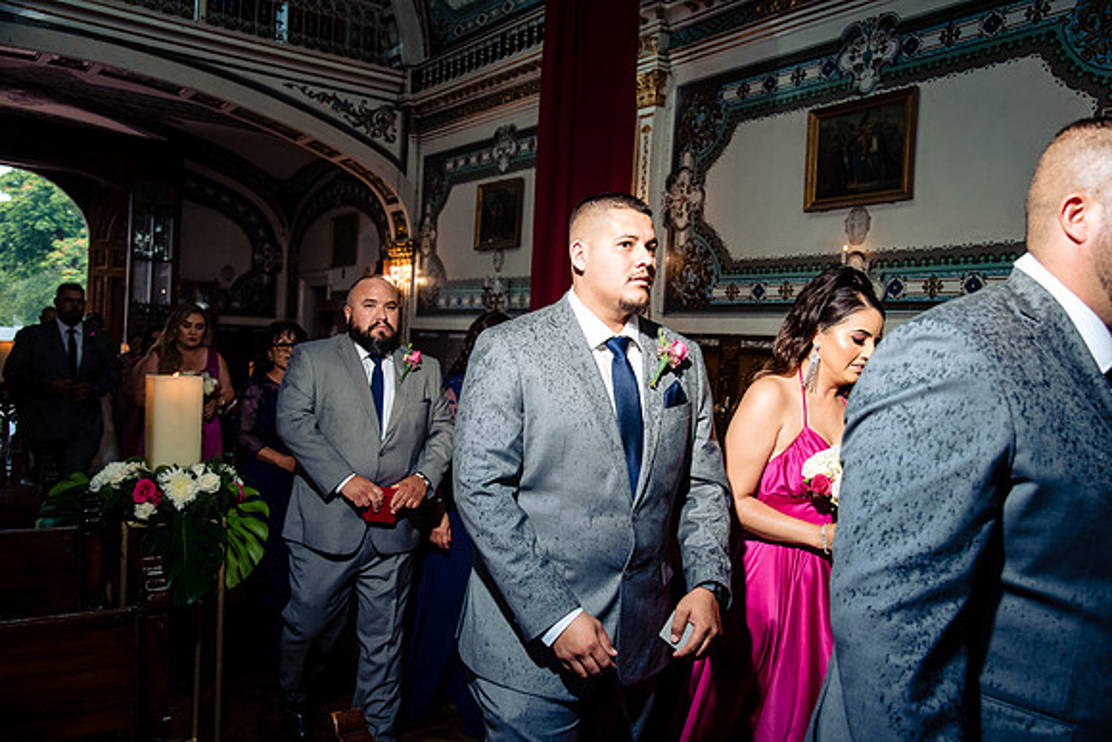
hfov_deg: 58.7
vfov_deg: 41.1
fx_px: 989
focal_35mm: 32
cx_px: 556
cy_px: 371
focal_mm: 32
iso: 1600
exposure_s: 1/160
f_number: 5.6
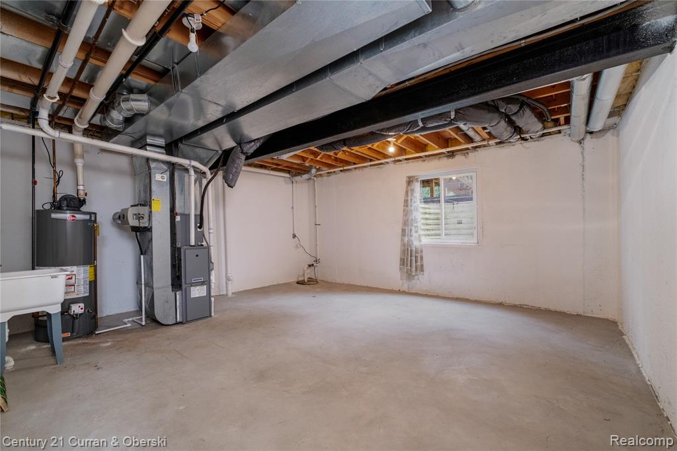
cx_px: 338
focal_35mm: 15
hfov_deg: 100.4
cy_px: 226
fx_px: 282
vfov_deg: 77.3
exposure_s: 1/2
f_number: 6.4
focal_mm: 10
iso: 800
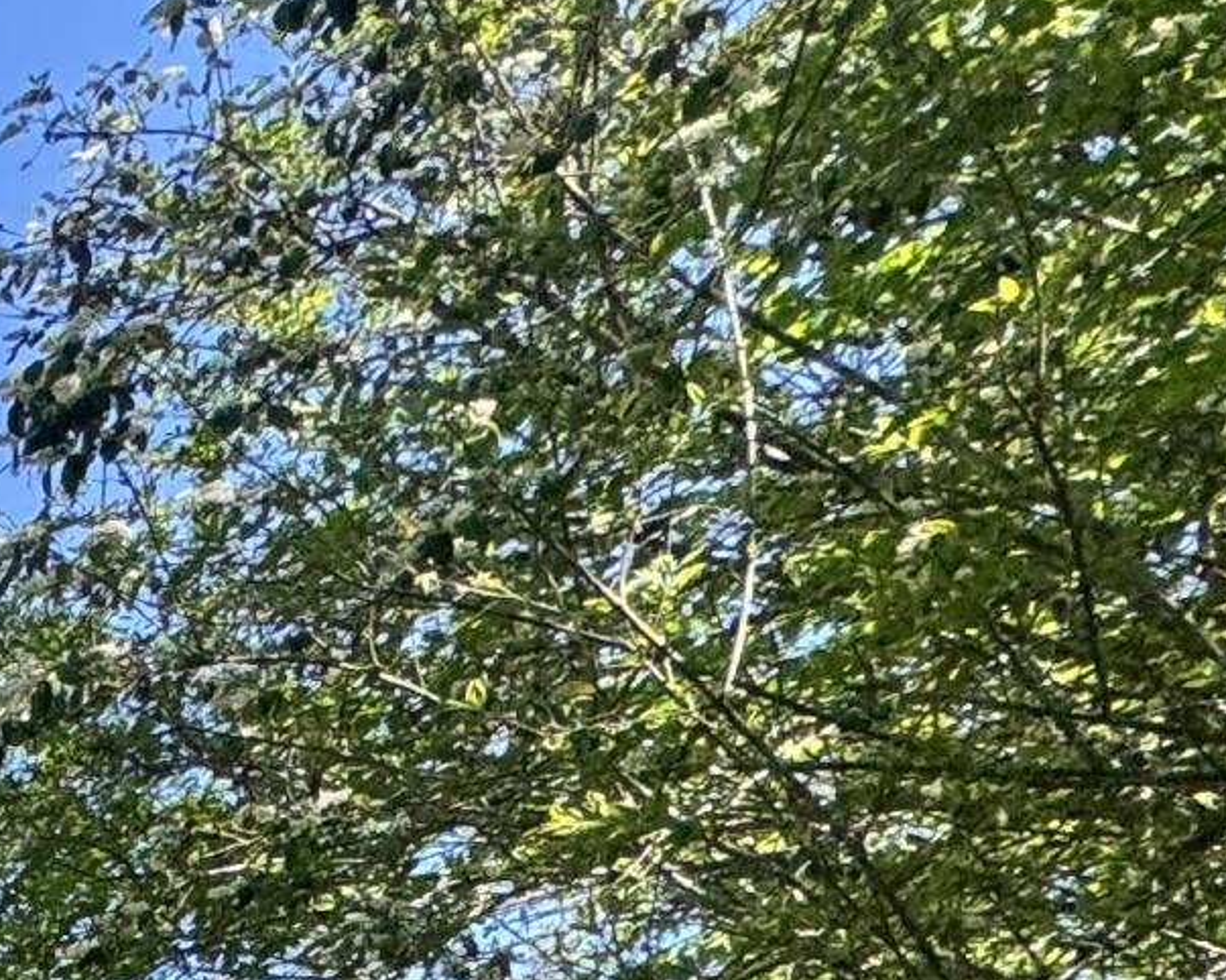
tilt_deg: -0.9
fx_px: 2467
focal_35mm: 68
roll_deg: -4.0
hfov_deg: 16.1
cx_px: -1570
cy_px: 1952
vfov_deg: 16.9
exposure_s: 1/734
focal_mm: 2.22
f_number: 2.2
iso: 50
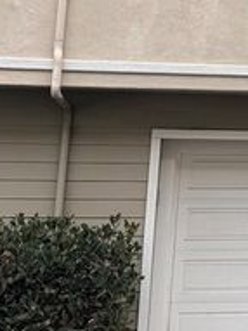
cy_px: 10
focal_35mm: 84
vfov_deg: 22.5
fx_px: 803
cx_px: 418
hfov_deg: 15.5
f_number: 1.78
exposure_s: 1/445
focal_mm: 6.76
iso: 100
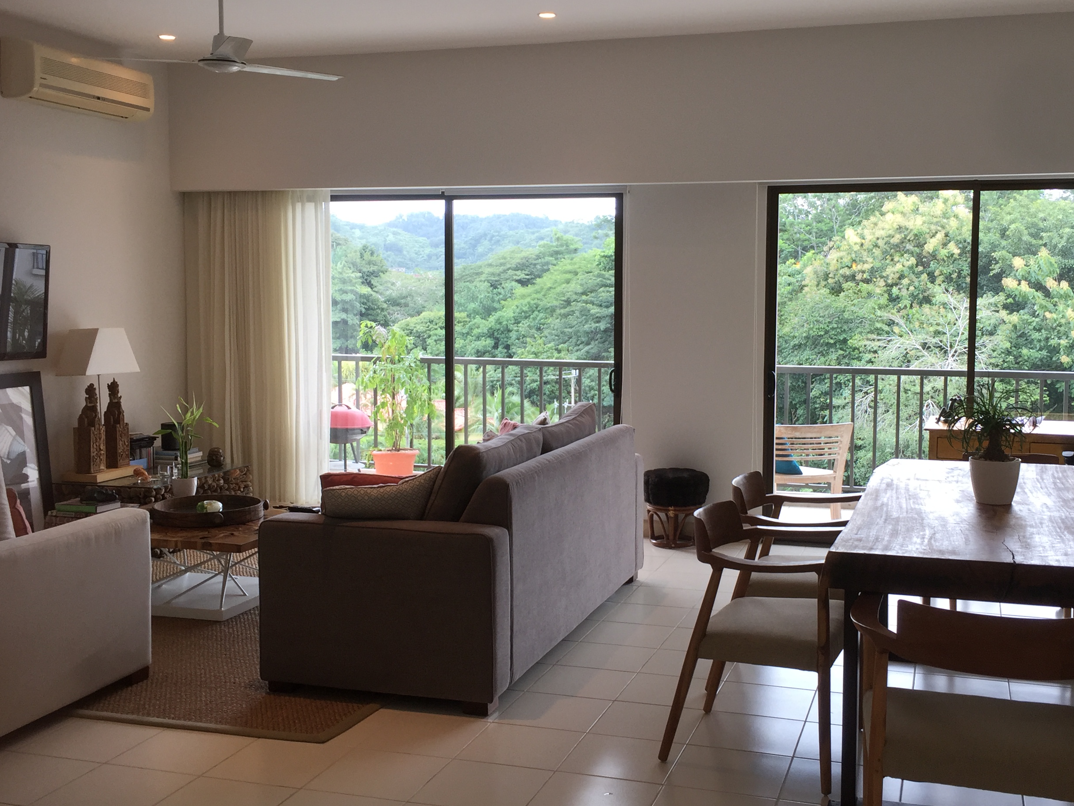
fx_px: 1210
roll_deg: -1.4
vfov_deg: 36.8
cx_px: 601
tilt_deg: -3.0
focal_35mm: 39
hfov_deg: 47.8
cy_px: 405
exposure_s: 1/60
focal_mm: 4.15
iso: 32
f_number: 2.2
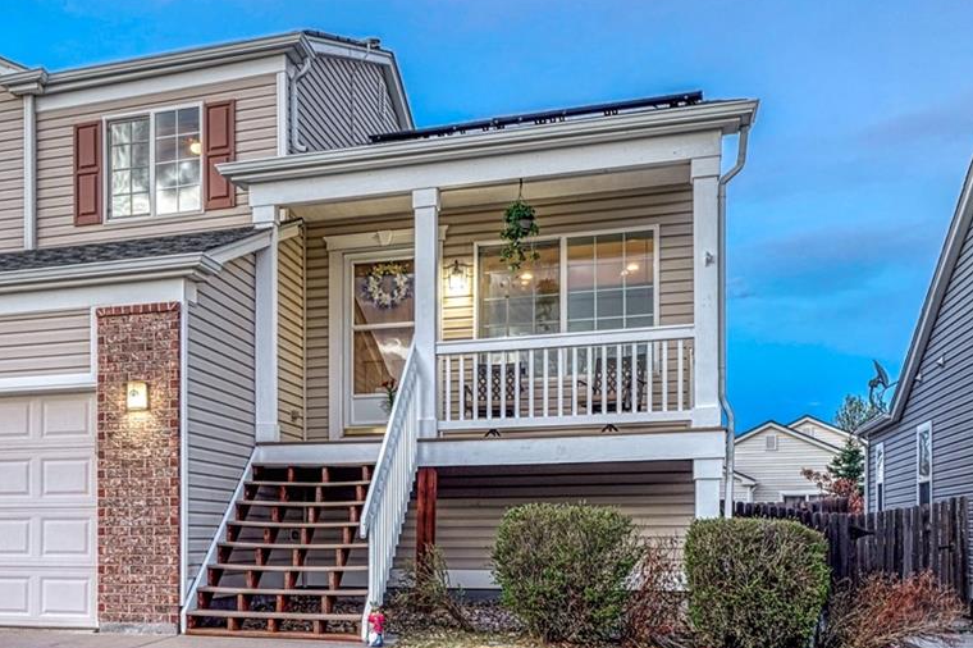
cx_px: 182
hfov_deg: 44.1
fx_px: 1132
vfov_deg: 31.9
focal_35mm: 42
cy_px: 366
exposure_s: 1/3
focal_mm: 19.9
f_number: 8
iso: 800
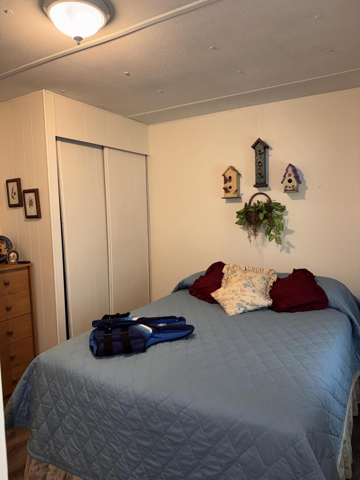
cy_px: 240
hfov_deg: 56.8
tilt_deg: -5.1
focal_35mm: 24
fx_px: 333
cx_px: 180
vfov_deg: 71.6
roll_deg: +2.0
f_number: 1.78
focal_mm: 6.76
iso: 80
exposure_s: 1/27
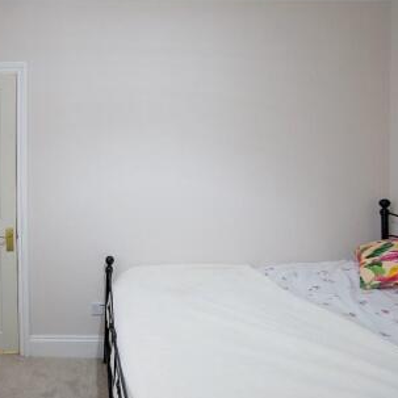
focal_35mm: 20
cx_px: 105
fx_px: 260
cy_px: 195
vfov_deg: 74.8
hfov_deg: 70.4
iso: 1250
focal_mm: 10
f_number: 4
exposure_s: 1/160
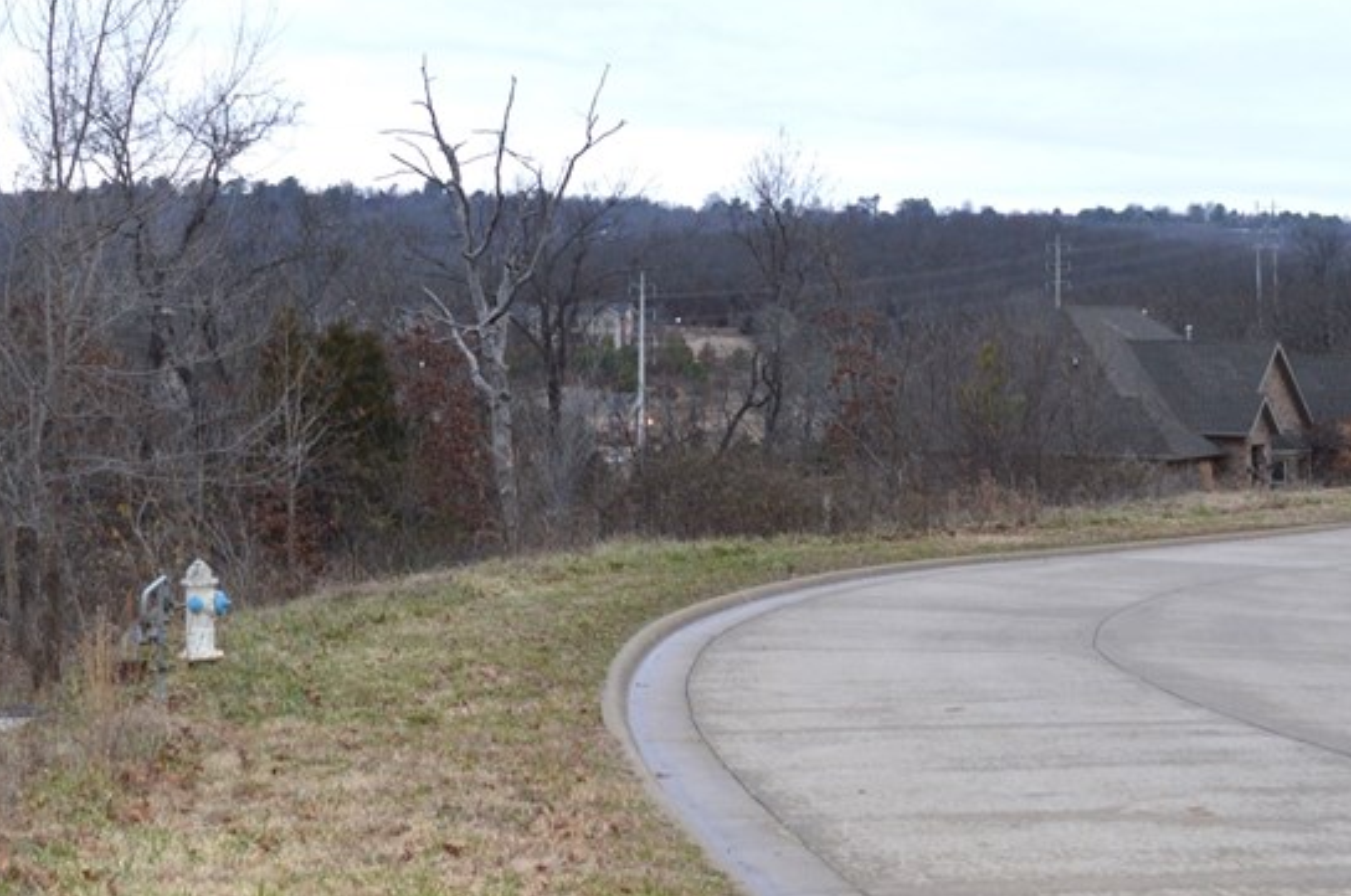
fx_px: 2023
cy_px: 248
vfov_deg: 24.8
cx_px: 602
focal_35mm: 54
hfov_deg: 36.9
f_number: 4
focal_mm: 18
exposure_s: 1/80
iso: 400
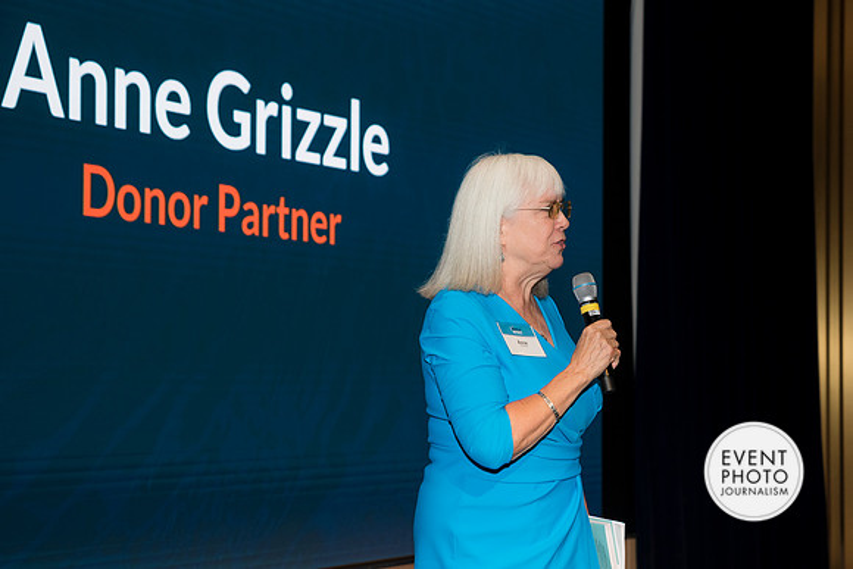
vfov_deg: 19.5
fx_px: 1659
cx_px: 426
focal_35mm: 70
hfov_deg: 28.8
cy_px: 284
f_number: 5
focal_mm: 70
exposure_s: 1/125
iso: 800
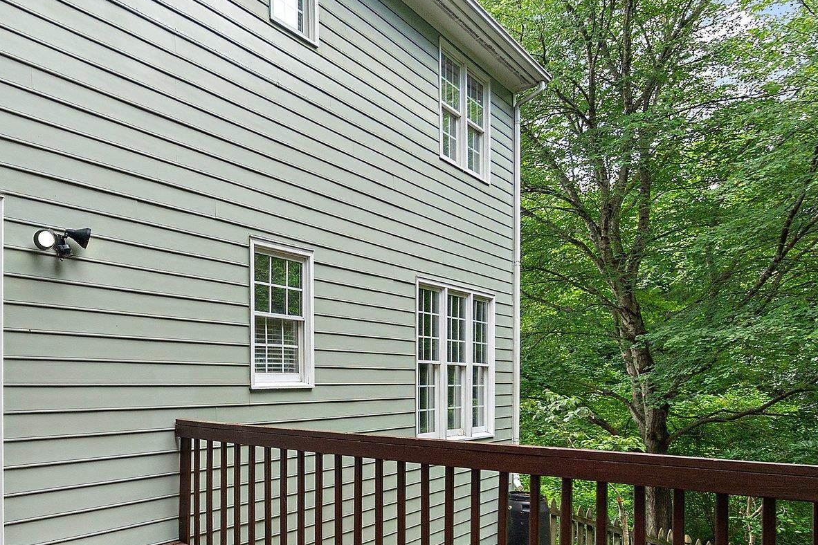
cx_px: 154
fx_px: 591
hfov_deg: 63.0
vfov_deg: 48.4
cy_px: 379
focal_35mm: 26
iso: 200
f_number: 4
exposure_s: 1/160
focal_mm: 10
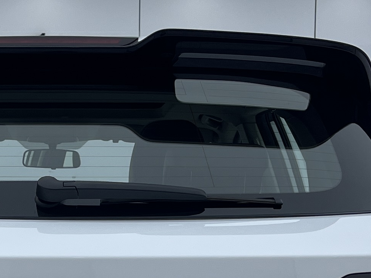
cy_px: 278
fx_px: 1157
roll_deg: -0.3
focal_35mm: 108
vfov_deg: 13.5
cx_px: 52
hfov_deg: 18.0
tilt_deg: -5.4
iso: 50
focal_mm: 5.1
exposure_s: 1/1075
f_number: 1.6
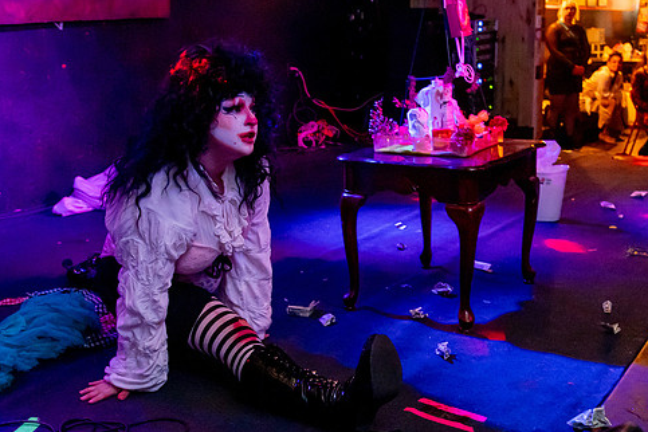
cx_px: 324
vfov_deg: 31.1
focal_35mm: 43
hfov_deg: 45.4
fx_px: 774
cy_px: 263
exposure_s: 1/60
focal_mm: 24
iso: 5000
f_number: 4
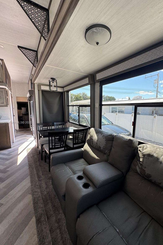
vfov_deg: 100.4
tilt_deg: -9.0
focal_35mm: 15
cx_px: 87
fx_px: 102
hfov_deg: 77.2
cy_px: 123
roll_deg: +0.4
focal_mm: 2.22
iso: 64
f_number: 2.2
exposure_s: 1/99
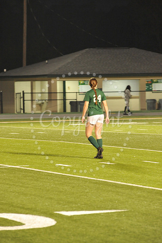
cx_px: 81
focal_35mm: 200
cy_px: 122
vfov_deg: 10.3
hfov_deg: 6.9
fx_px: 1352
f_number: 6.3
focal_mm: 200
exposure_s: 1/60
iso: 4000
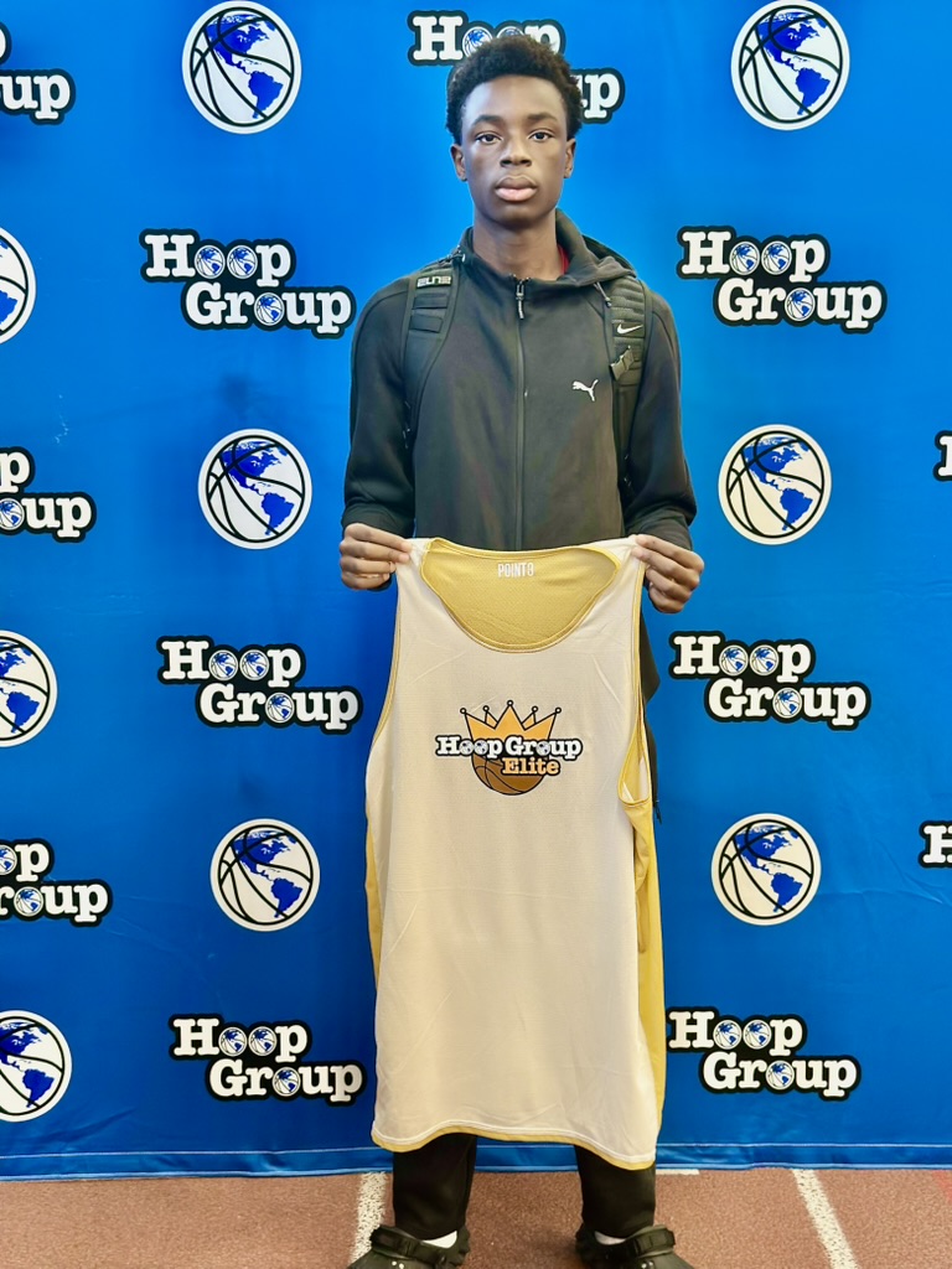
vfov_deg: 39.7
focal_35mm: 48
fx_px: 1760
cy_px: 634
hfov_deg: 30.3
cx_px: 476
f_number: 1.78
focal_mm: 6.86
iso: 250
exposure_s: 1/40
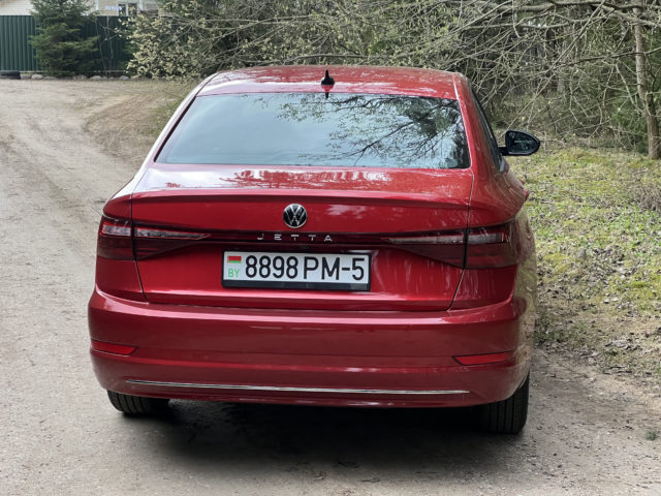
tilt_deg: -8.0
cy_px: 248
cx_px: 330
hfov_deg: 25.3
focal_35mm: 77
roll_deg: +0.6
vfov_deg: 19.1
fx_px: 1470
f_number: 2.8
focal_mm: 9
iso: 160
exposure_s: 1/99
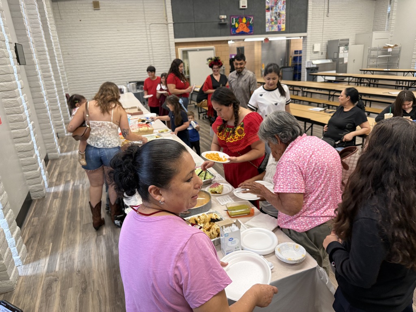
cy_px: 156
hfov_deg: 71.6
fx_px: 288
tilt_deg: -17.8
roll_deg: +3.8
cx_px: 208
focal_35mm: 24
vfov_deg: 56.8
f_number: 1.78
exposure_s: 1/120
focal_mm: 6.76
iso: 160
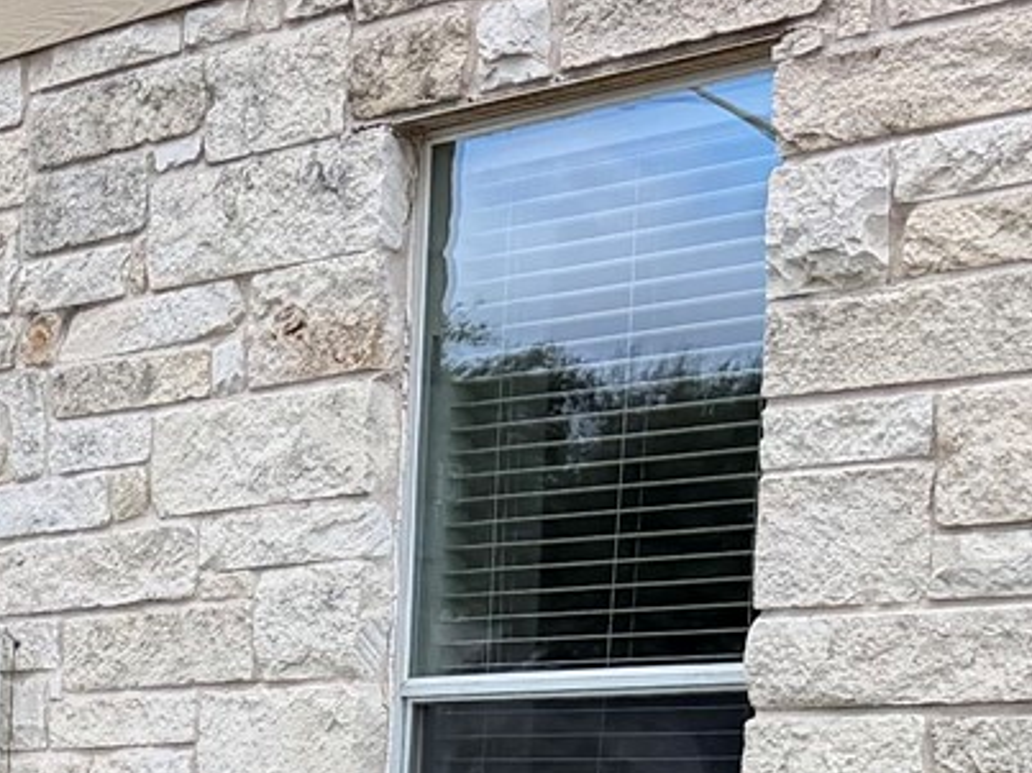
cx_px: -840
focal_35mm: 122
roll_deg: -0.2
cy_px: 1257
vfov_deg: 11.5
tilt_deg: -7.3
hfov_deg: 14.2
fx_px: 3636
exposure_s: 1/1032
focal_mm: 6.76
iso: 100
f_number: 1.78
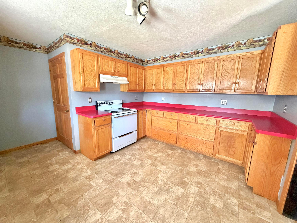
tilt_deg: -10.0
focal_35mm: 14
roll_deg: -1.1
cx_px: 148
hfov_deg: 102.1
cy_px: 112
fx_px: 120
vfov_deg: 85.7
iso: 500
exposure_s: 1/60
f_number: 2.2
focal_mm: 2.22
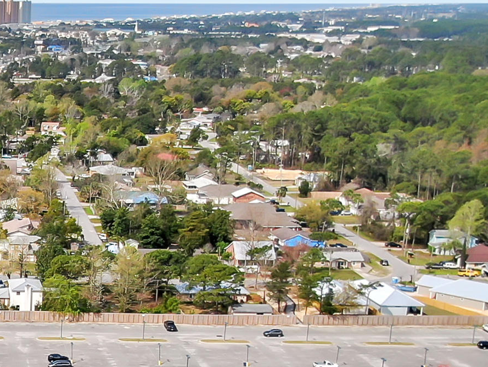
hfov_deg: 21.8
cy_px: 338
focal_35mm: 81
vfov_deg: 17.9
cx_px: -140
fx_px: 1142
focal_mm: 4.39
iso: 100
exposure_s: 1/1000
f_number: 2.8
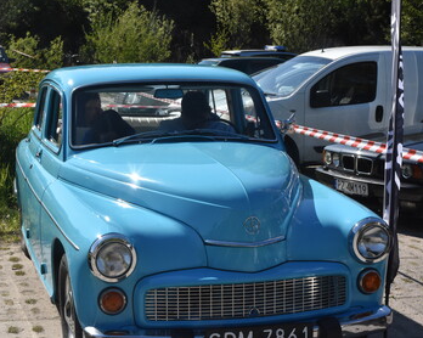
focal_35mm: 69
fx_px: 863
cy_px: 167
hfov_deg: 27.5
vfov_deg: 22.1
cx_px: 169
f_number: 14
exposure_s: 1/800
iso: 1250
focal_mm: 40
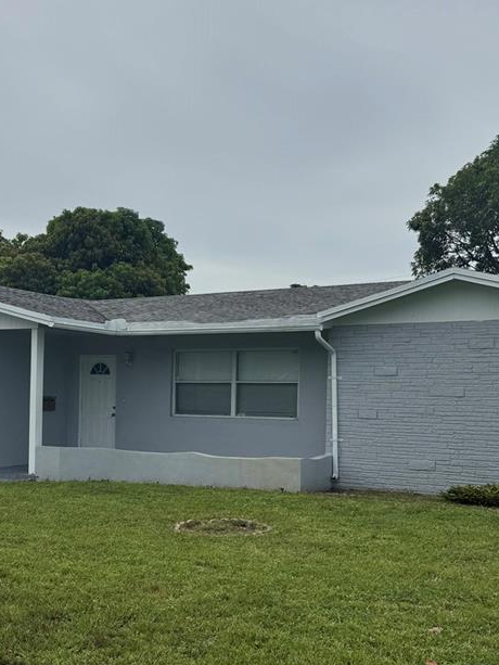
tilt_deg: -0.6
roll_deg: -1.6
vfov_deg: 40.2
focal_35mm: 47
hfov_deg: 30.7
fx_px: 903
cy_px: 407
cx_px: 179
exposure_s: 1/7937
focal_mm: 6.76
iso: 80
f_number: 1.78
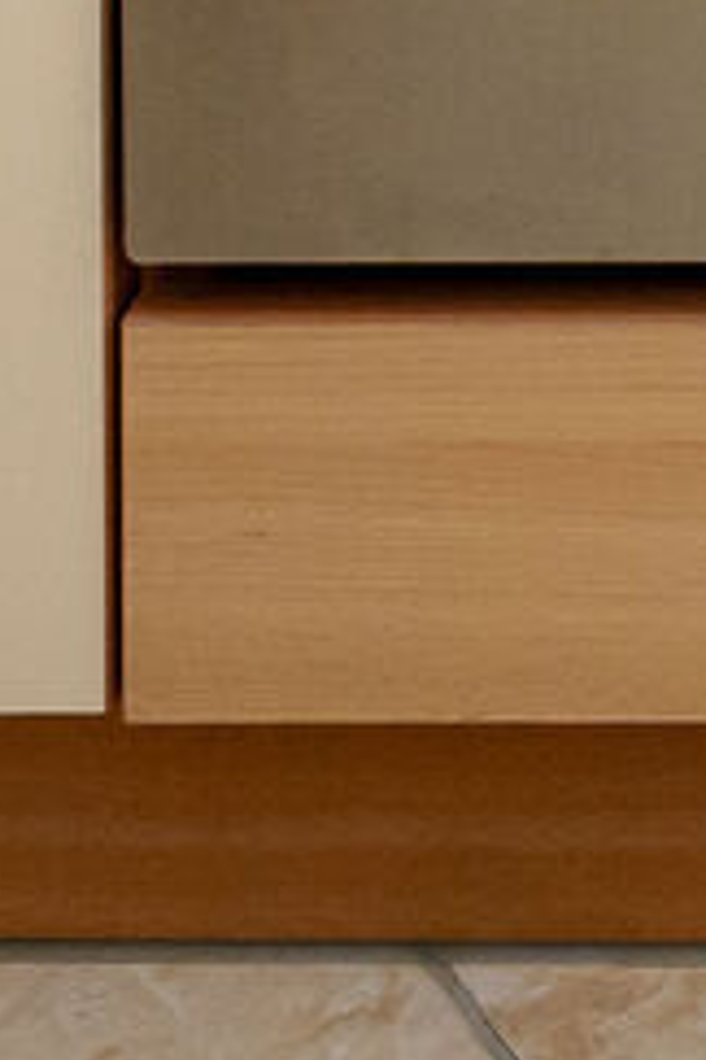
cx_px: 2406
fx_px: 4736
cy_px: -2824
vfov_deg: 8.5
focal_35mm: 161
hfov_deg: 7.2
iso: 800
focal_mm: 14
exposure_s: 1/80
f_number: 7.1
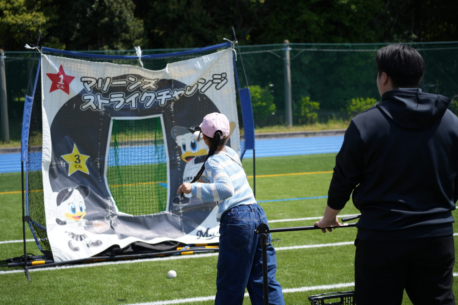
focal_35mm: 70
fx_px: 890
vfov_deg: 19.5
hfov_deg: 28.8
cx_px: 229
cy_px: 152
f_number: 4.5
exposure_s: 1/500
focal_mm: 70
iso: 100
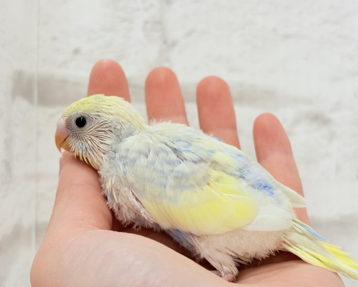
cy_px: 142
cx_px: 181
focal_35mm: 55
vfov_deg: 27.6
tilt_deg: -0.5
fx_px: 583
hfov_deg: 34.1
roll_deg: -0.2
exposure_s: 1/50
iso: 40
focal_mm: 5.96
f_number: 1.6
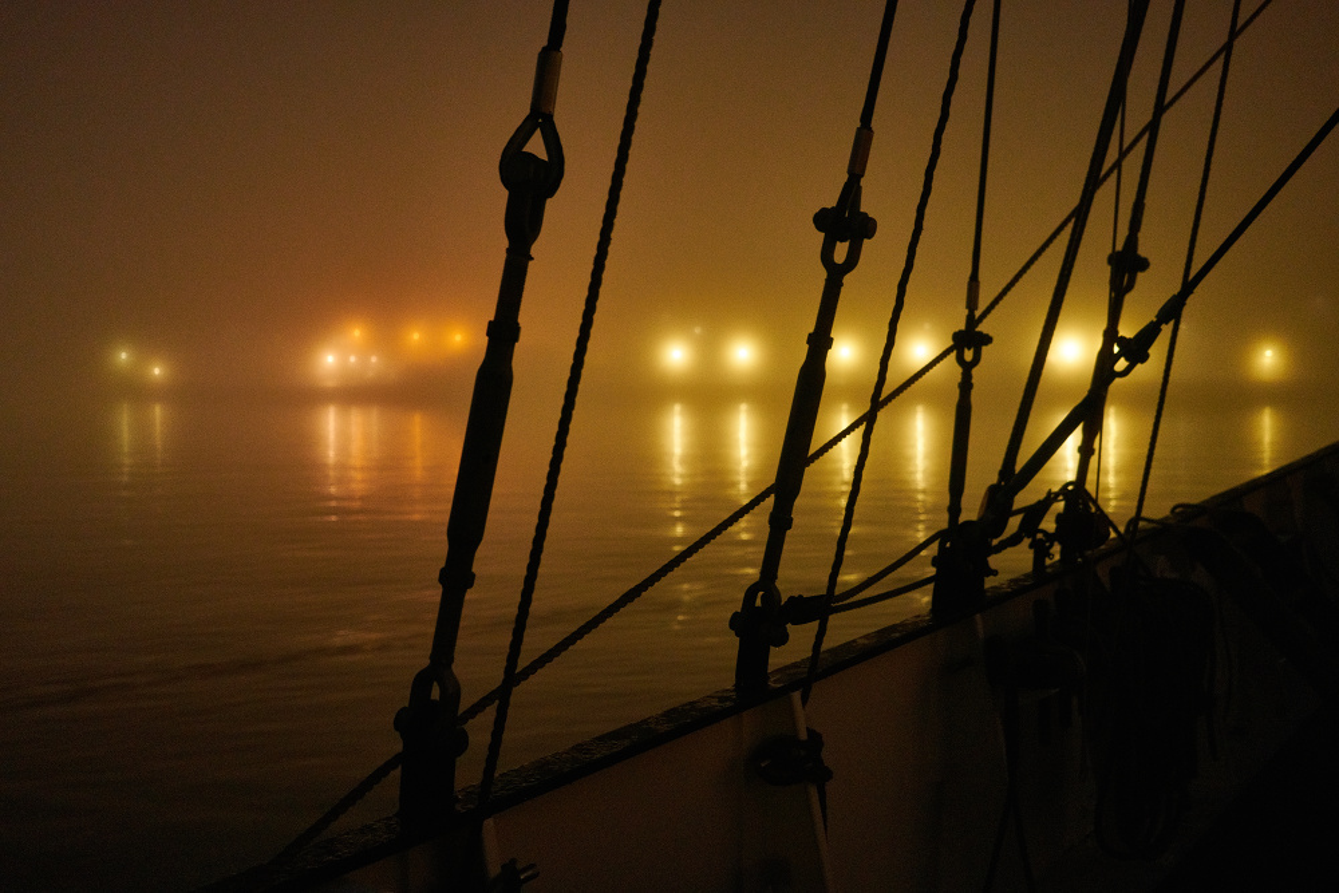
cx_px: 670
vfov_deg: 37.9
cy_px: 446
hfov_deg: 54.4
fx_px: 1302
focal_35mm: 35
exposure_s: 1/8
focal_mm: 35
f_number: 2.8
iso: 3200
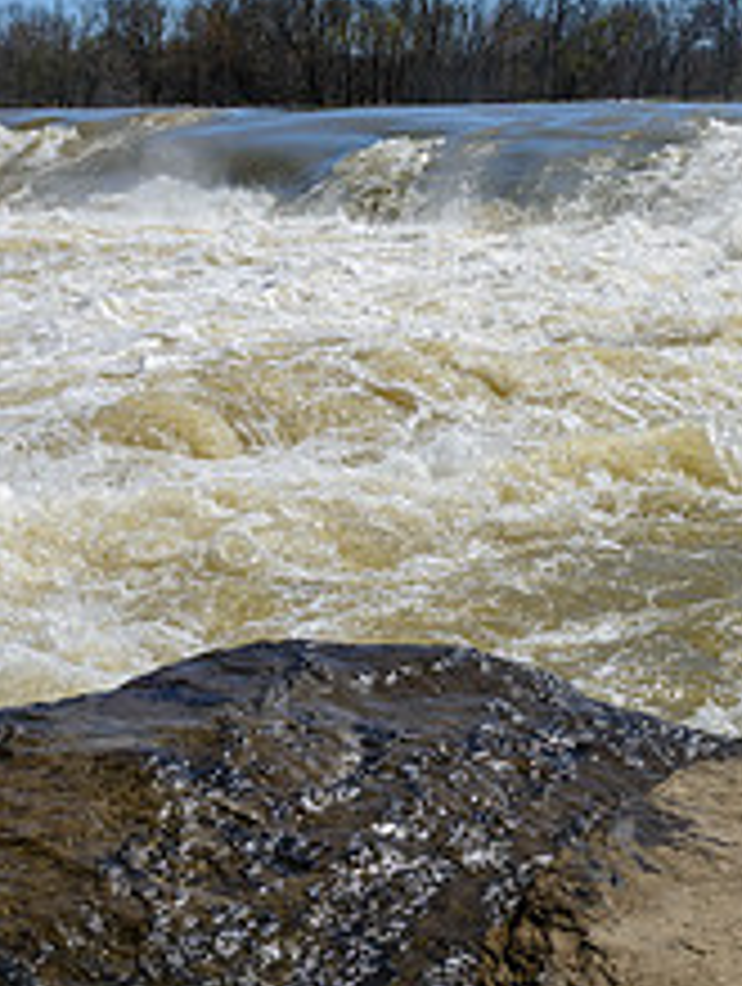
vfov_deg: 31.6
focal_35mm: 61
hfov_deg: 23.7
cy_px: 452
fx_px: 1738
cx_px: 148
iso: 100
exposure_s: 1/500
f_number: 9
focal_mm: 24
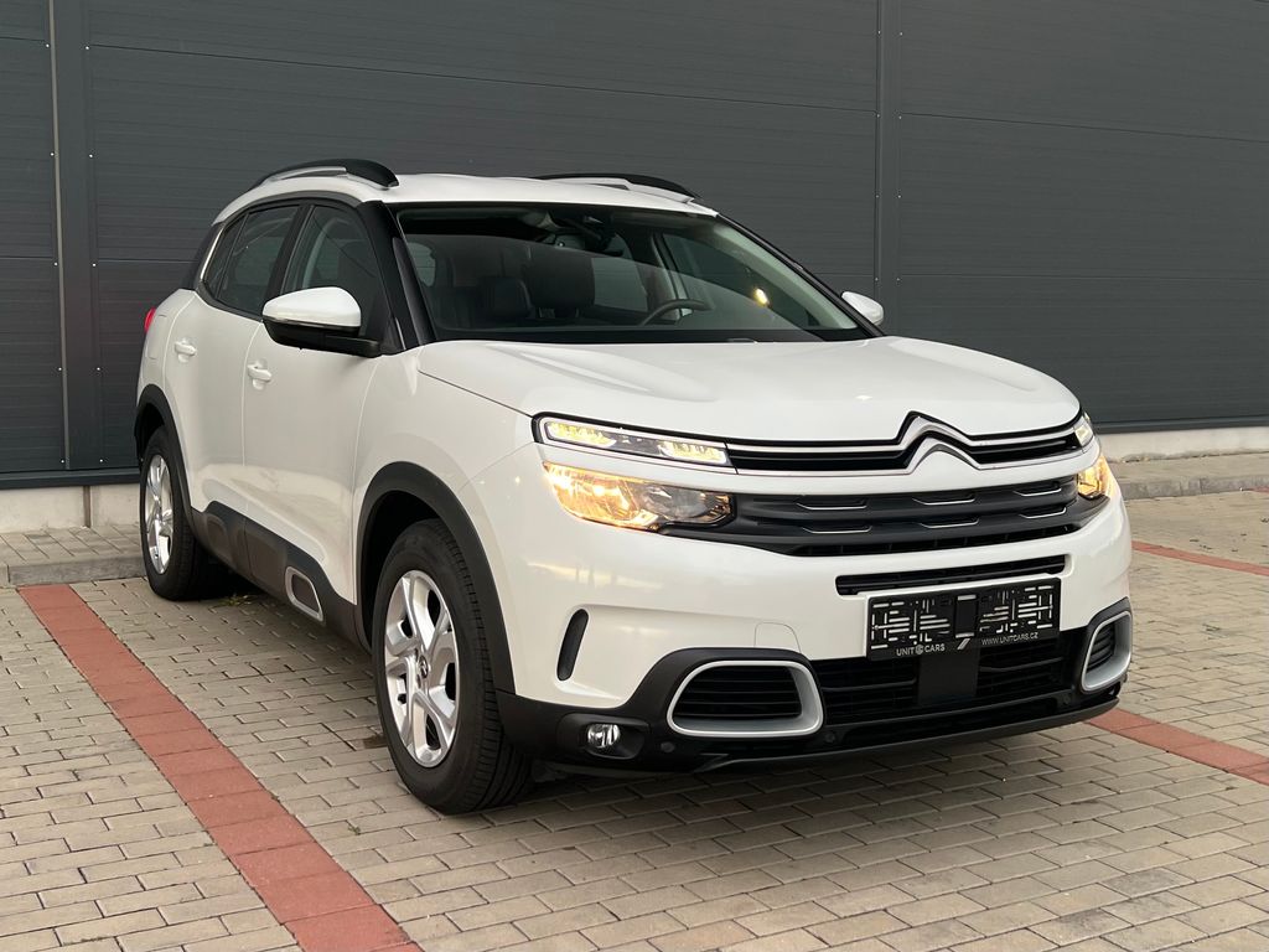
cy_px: 476
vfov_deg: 53.1
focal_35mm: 26
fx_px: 953
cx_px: 634
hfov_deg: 67.3
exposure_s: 1/93
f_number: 1.5
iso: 100
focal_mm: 5.7
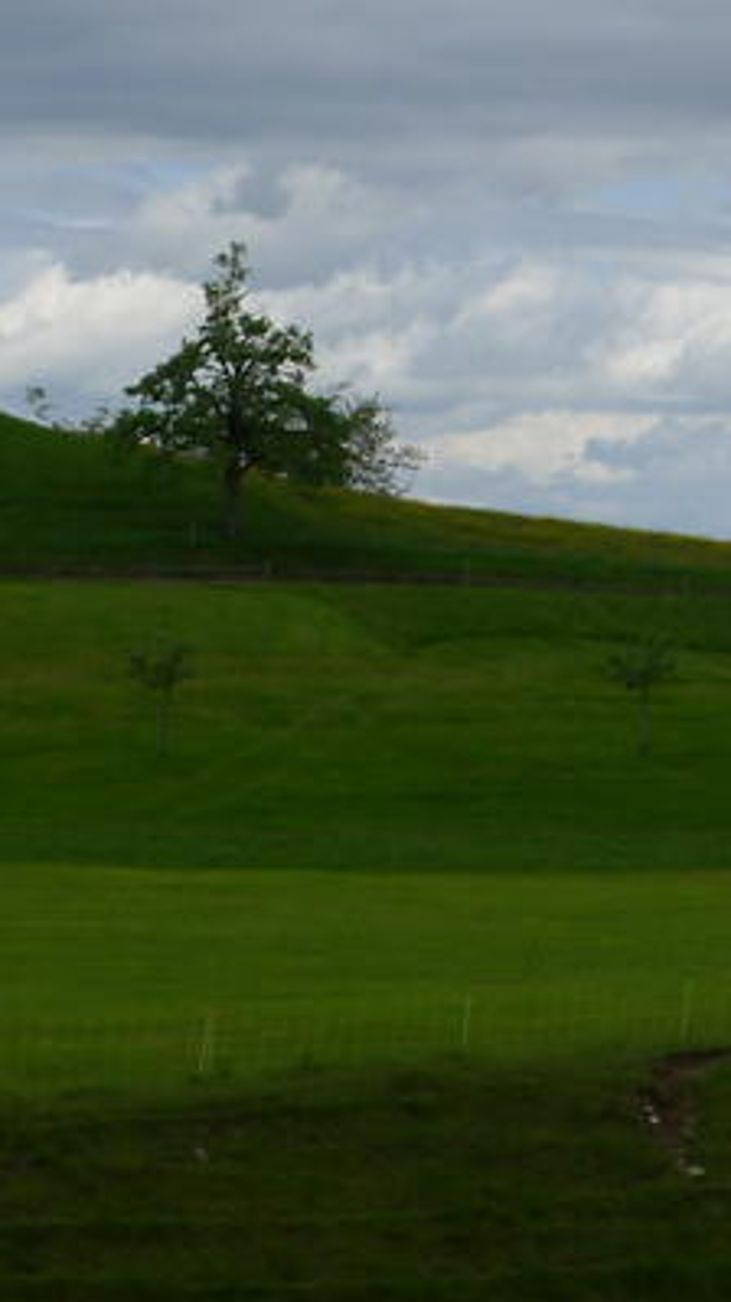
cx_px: 1695
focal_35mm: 148
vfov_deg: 14.4
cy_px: 235
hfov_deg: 7.7
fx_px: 5108
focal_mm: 10
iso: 80
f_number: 4
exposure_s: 1/1000
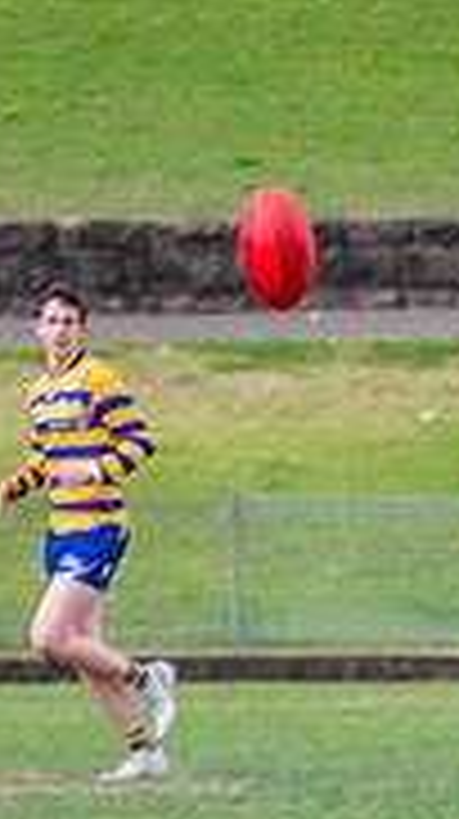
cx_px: 900
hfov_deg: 1.5
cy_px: 570
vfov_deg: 2.6
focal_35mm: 822
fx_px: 17835
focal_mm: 170
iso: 800
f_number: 5.6
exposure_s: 1/1600
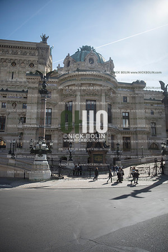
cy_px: 126
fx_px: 168
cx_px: 84
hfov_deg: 53.1
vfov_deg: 73.7
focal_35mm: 24
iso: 200
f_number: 2.8
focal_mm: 24
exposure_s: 1/1000
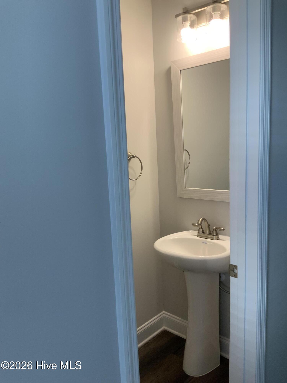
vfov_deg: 61.7
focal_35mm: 29
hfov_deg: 48.2
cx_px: 144
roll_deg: +3.7
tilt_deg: -10.1
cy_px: 192
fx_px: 321
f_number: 1.8
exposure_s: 1/60
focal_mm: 3
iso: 64
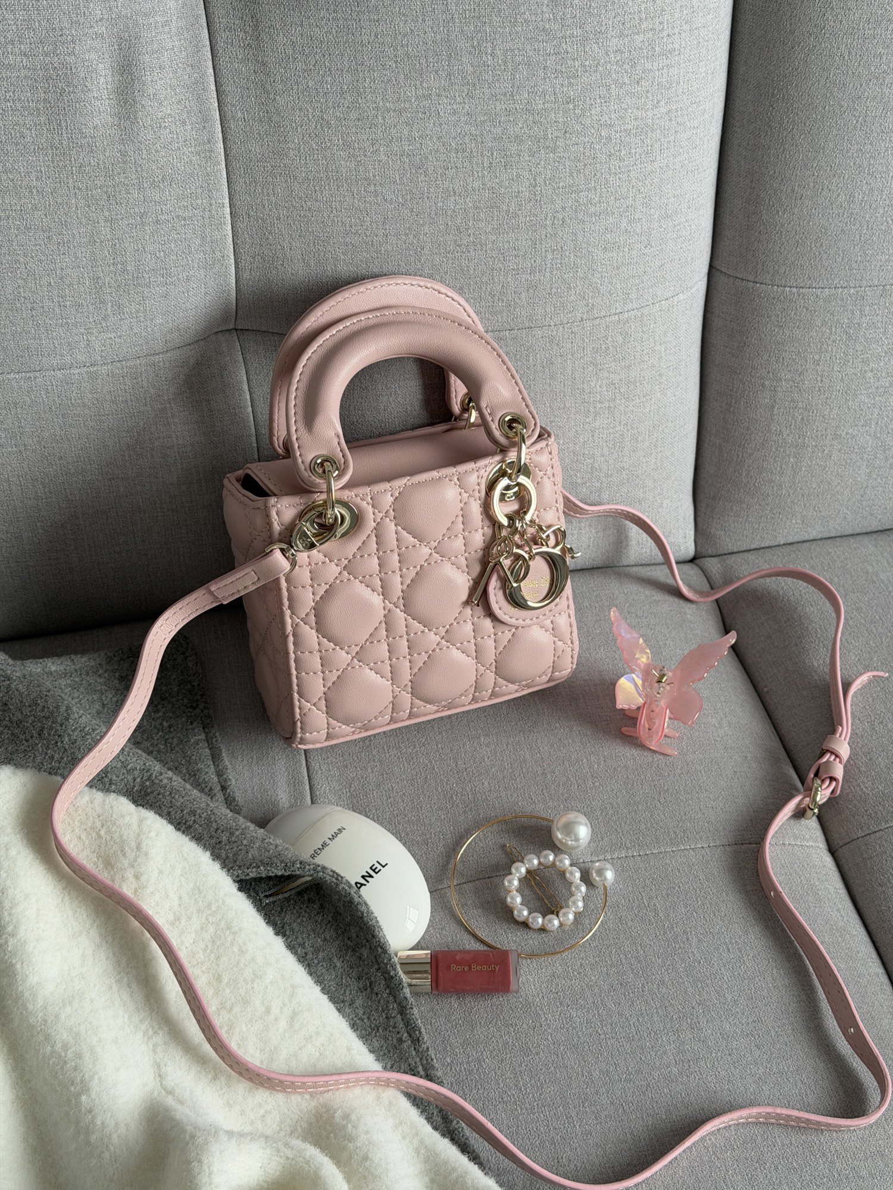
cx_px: 446
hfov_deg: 30.3
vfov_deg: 39.7
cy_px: 595
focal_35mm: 48
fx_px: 1651
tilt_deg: -52.9
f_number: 1.78
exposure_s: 1/122
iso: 80
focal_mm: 6.76
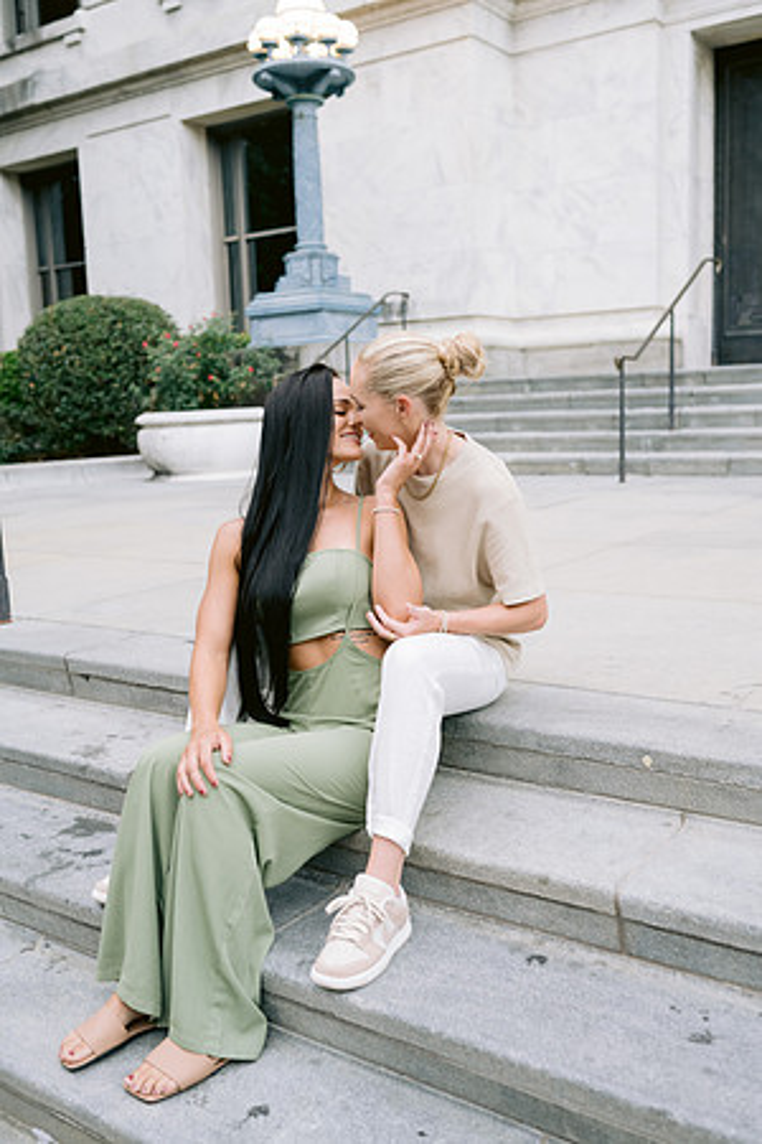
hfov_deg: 37.9
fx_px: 1111
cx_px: 381
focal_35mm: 35
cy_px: 572
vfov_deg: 54.4
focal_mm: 35
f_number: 2.8
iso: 800
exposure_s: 1/400
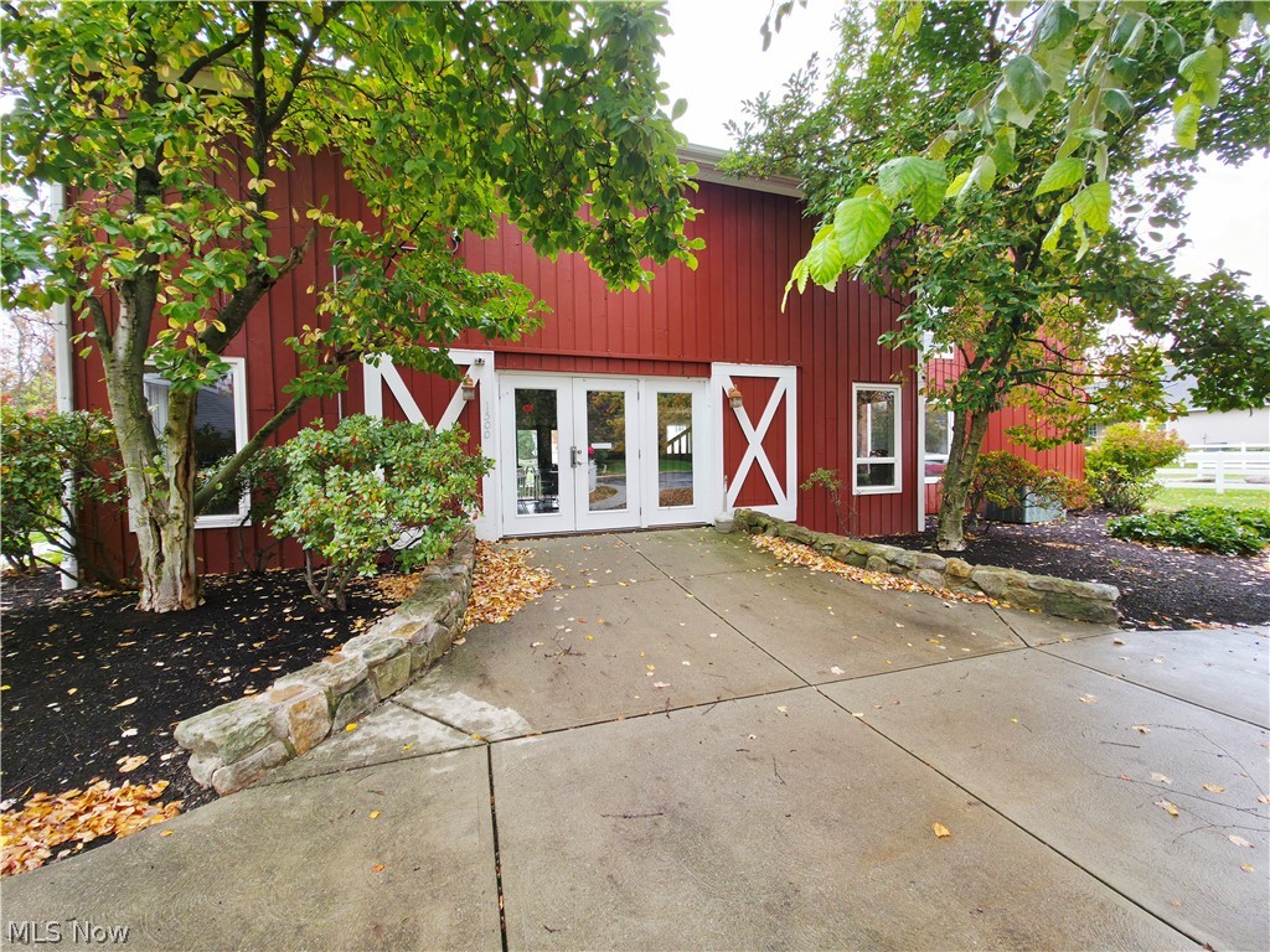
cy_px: 476
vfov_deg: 89.9
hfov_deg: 106.2
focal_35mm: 13
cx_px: 635
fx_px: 477
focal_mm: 2.2
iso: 20
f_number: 1.9
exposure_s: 1/238
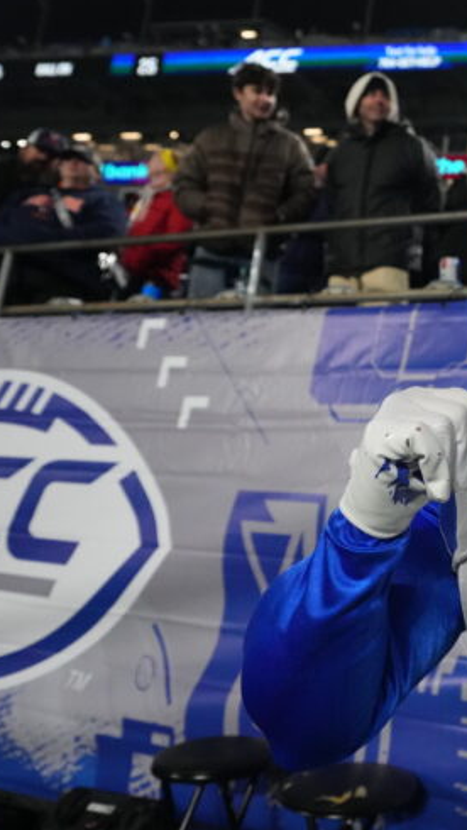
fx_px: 770
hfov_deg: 27.4
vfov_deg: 56.0
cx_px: 626
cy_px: 313
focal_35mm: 35
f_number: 2.8
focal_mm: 16
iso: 5000
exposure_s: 1/4000
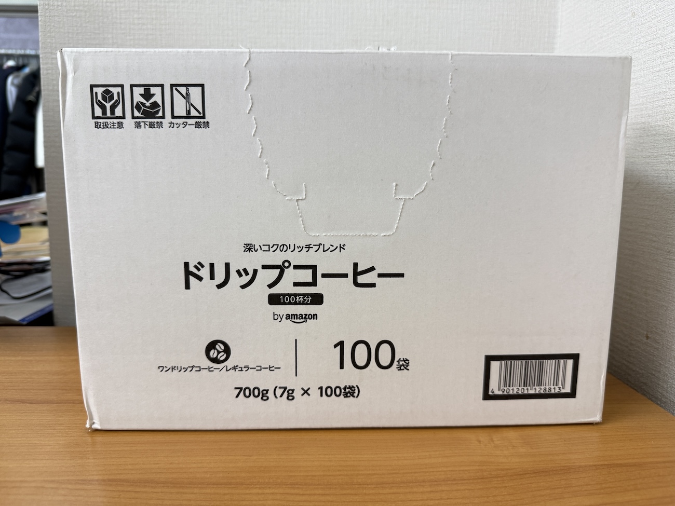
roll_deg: -0.5
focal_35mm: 24
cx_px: 338
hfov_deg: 71.6
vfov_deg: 56.8
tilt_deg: -8.5
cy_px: 253
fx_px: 468
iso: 125
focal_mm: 6.76
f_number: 1.78
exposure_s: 1/100
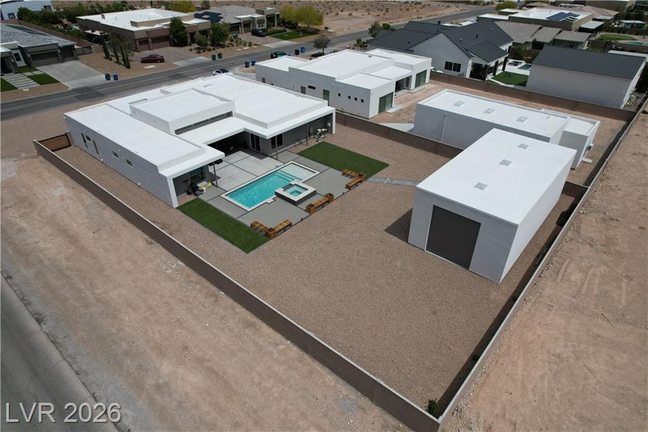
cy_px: 216
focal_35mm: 22
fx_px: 396
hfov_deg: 78.6
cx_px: 324
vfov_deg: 57.2
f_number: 2.8
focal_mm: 8.38
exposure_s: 1/6000
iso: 140
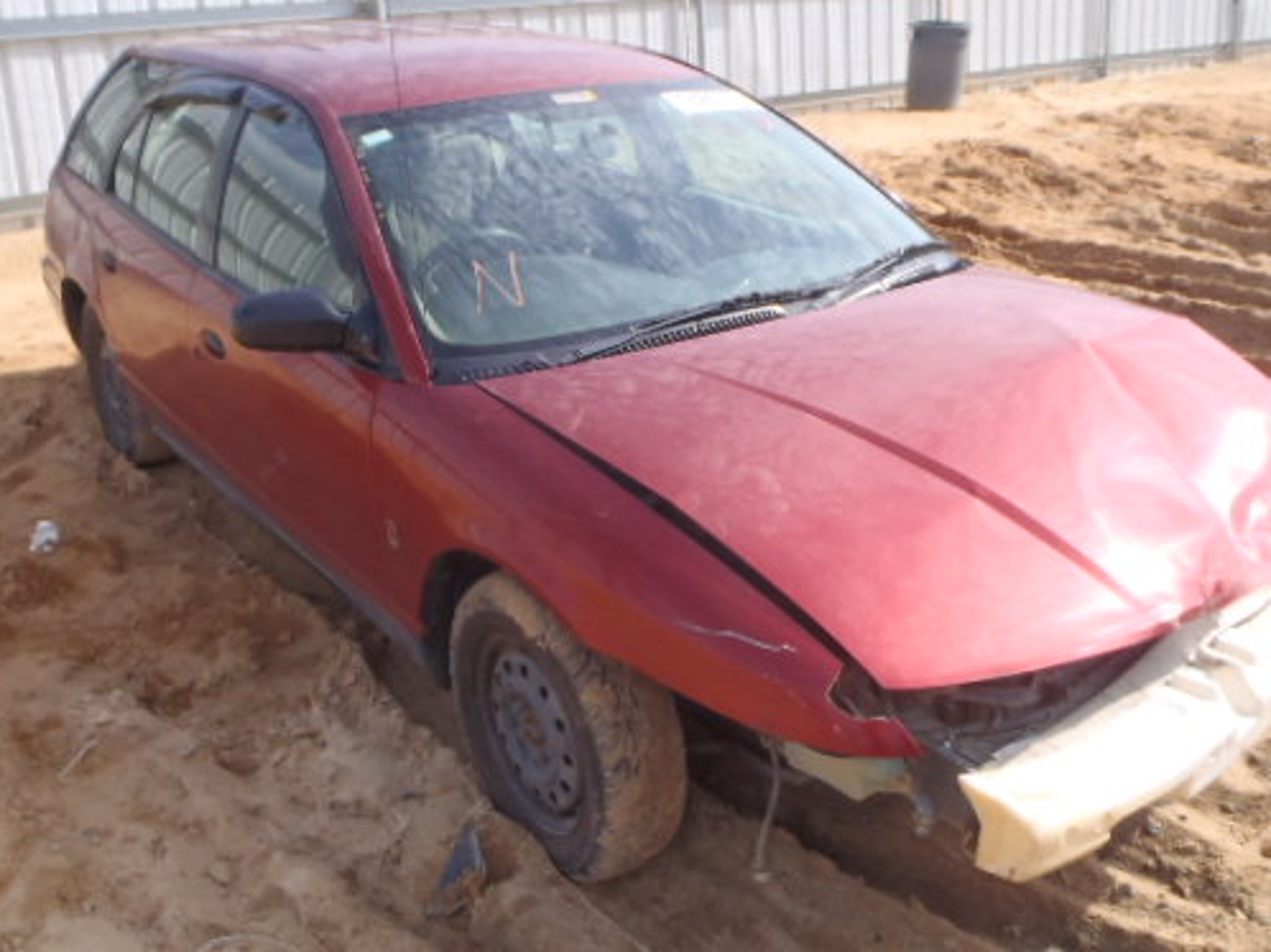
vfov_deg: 39.6
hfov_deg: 51.4
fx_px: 1321
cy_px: 482
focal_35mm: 36
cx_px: 658
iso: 80
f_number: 4.5
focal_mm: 5
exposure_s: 1/320
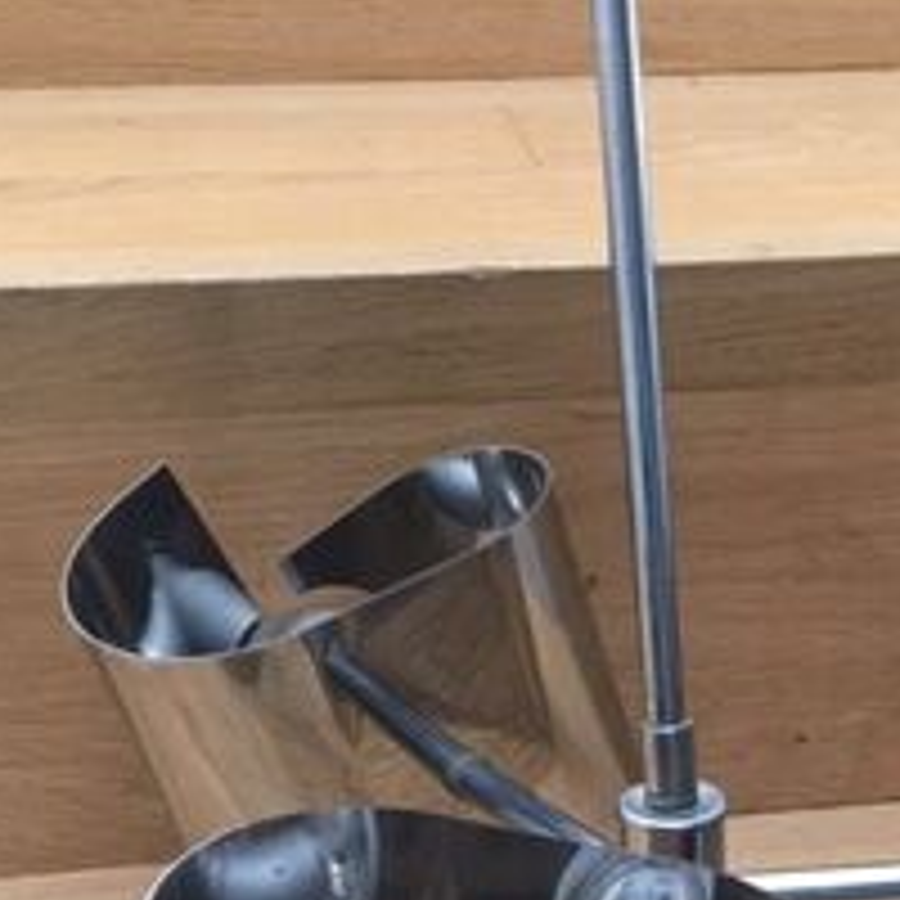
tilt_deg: -28.9
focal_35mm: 82
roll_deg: -0.9
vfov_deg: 20.5
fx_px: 2412
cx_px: 693
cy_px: 886
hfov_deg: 20.9
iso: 50
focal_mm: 4.15
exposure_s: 1/17
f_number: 2.2
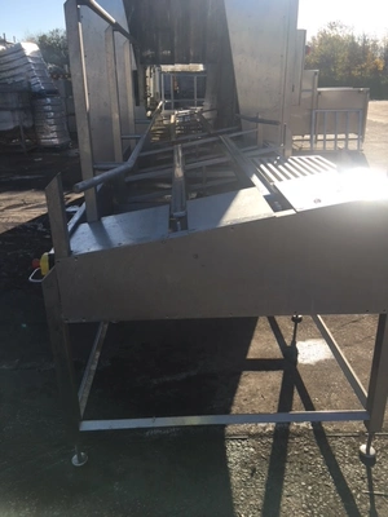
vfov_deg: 61.7
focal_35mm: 29
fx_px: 433
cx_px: 194
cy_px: 258
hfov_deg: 48.2
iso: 25
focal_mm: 4.15
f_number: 2.2
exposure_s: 1/1221
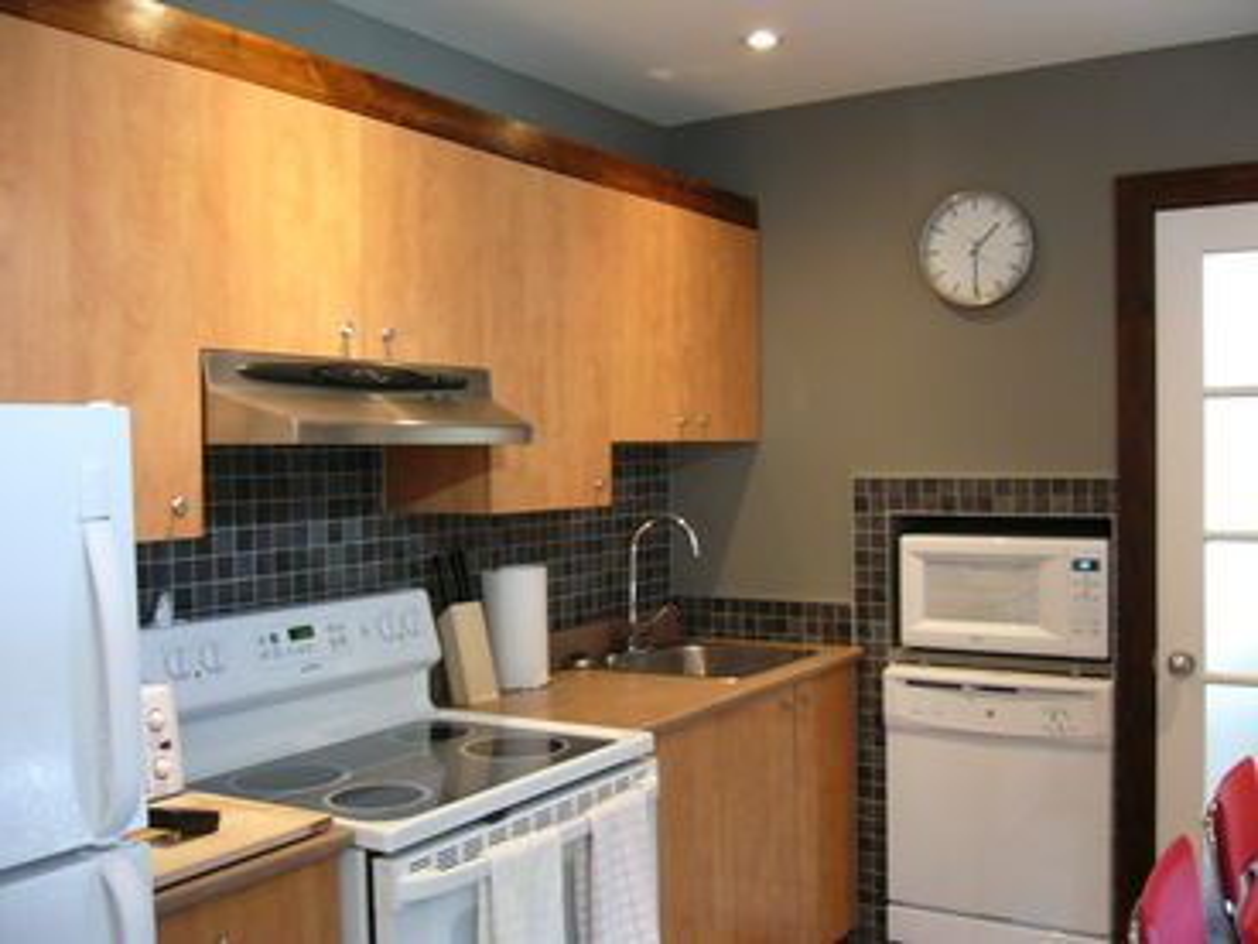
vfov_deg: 40.7
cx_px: 629
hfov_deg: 52.6
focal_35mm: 35
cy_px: 472
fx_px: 1272
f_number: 2.8
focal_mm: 5.8
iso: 200
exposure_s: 1/8
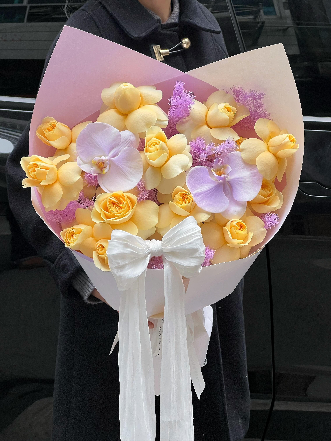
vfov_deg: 25.3
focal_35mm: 77
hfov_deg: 19.1
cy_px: 220
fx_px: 982
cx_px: 166
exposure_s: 1/99
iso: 100
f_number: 2.8
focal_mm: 9
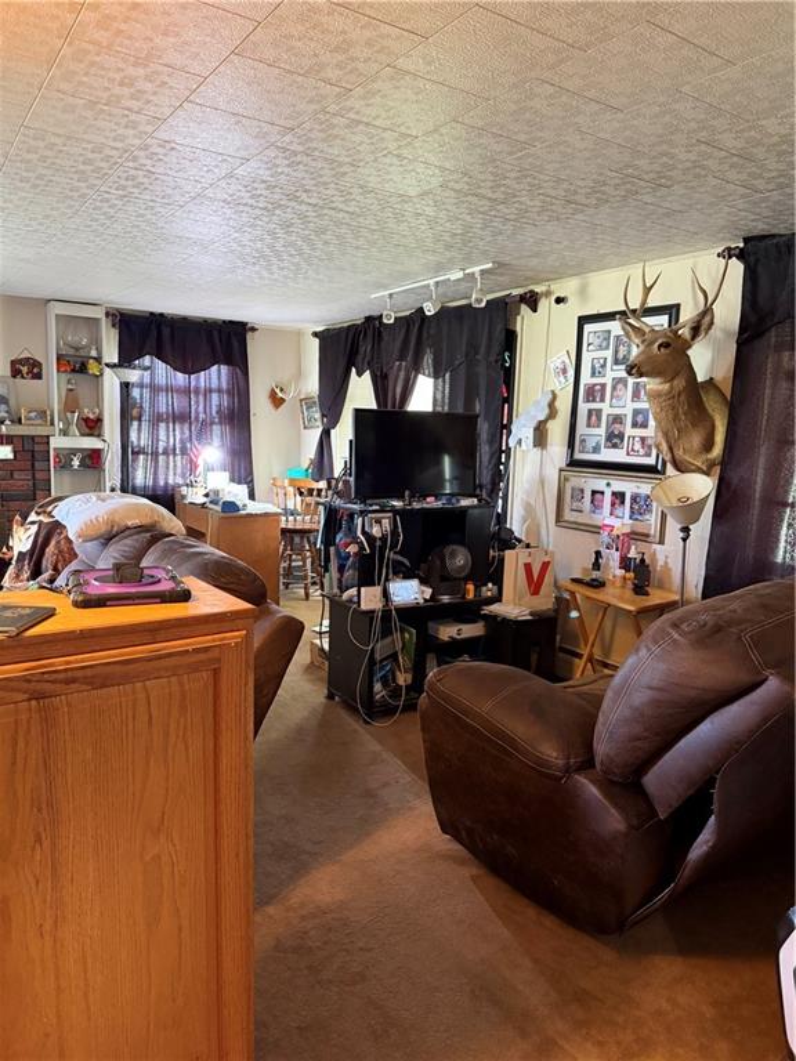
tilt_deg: -8.0
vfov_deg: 71.6
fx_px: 736
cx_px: 398
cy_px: 530
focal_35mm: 24
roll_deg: -1.2
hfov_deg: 56.8
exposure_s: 1/40
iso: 640
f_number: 1.78
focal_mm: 6.76
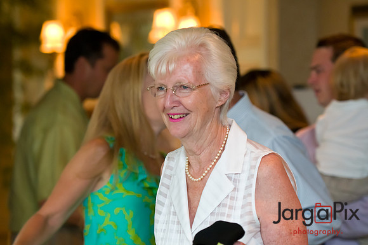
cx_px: 184
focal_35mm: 168
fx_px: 1715
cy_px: 122
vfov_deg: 8.1
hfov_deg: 12.2
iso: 1600
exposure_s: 1/160
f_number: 3.2
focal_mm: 112
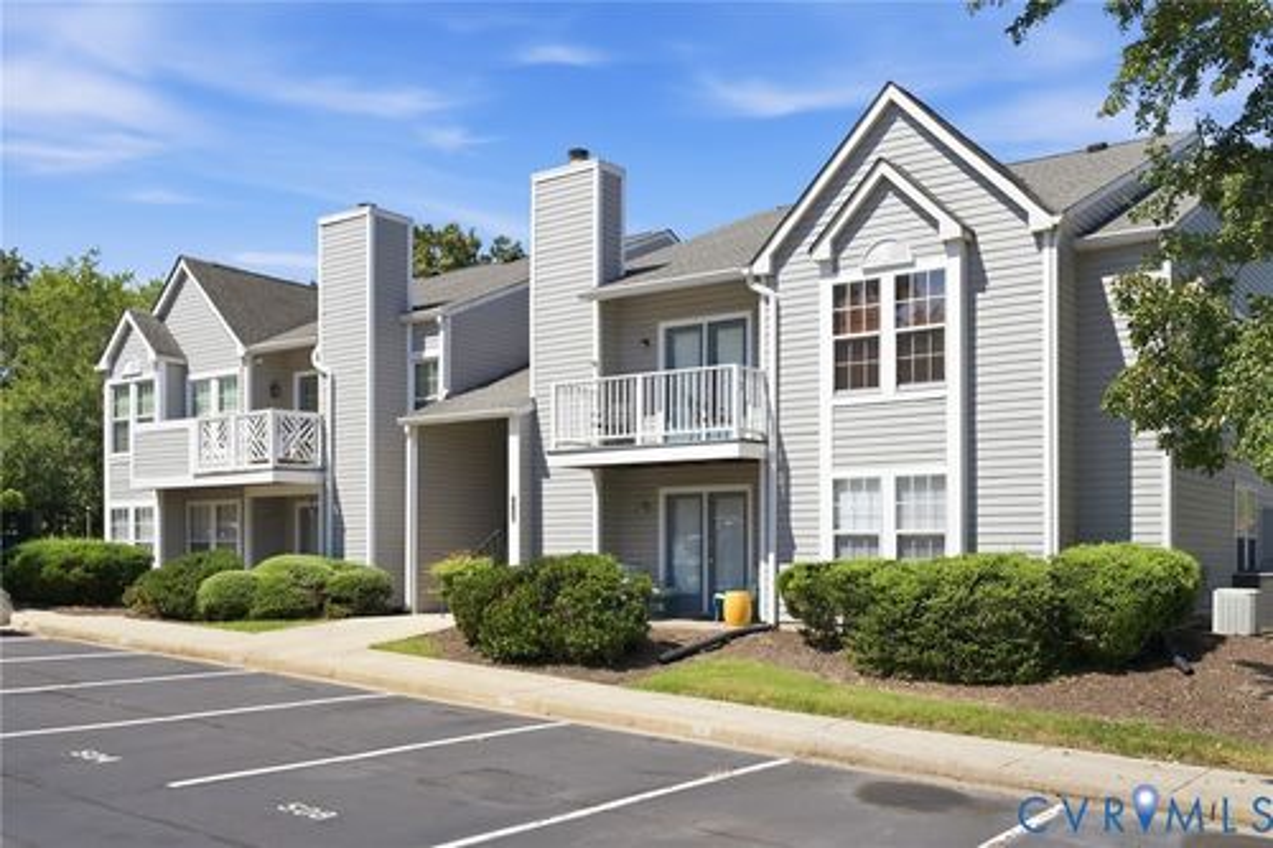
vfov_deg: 40.5
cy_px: 424
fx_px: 1149
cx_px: 636
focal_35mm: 32
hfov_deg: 58.0
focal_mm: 32.5
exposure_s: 1/400
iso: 250
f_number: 7.1
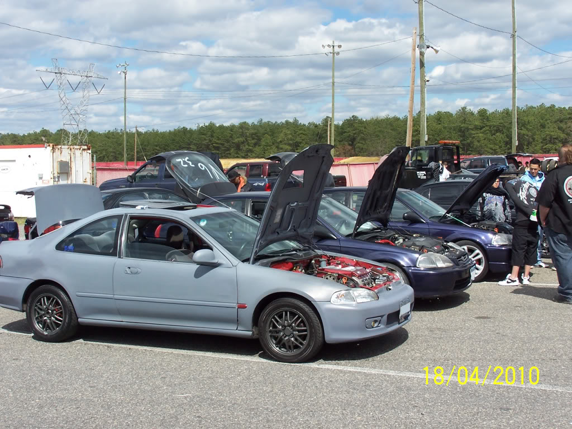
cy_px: 214
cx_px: 286
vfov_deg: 26.1
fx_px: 925
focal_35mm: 56
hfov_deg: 34.3
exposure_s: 1/750
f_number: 4.5
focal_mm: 9.3
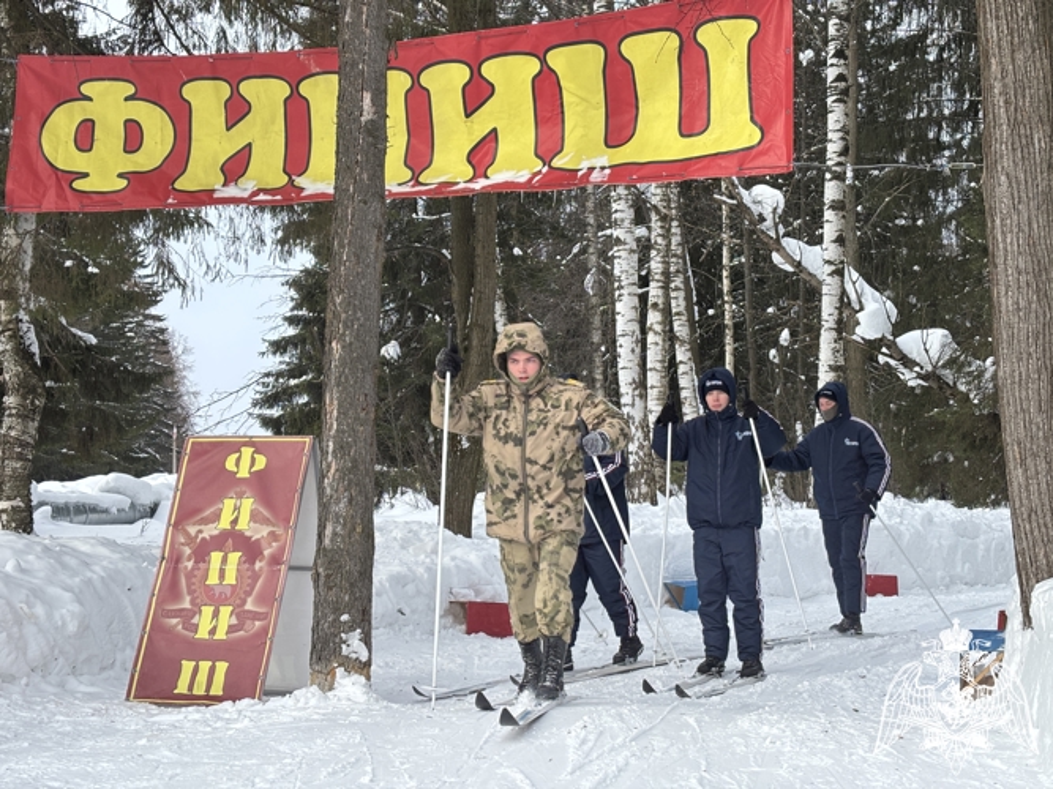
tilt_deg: +5.4
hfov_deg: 36.8
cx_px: 526
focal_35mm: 52
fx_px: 1582
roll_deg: -1.2
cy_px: 394
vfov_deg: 28.0
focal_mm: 5.96
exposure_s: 1/581
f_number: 1.6
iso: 32
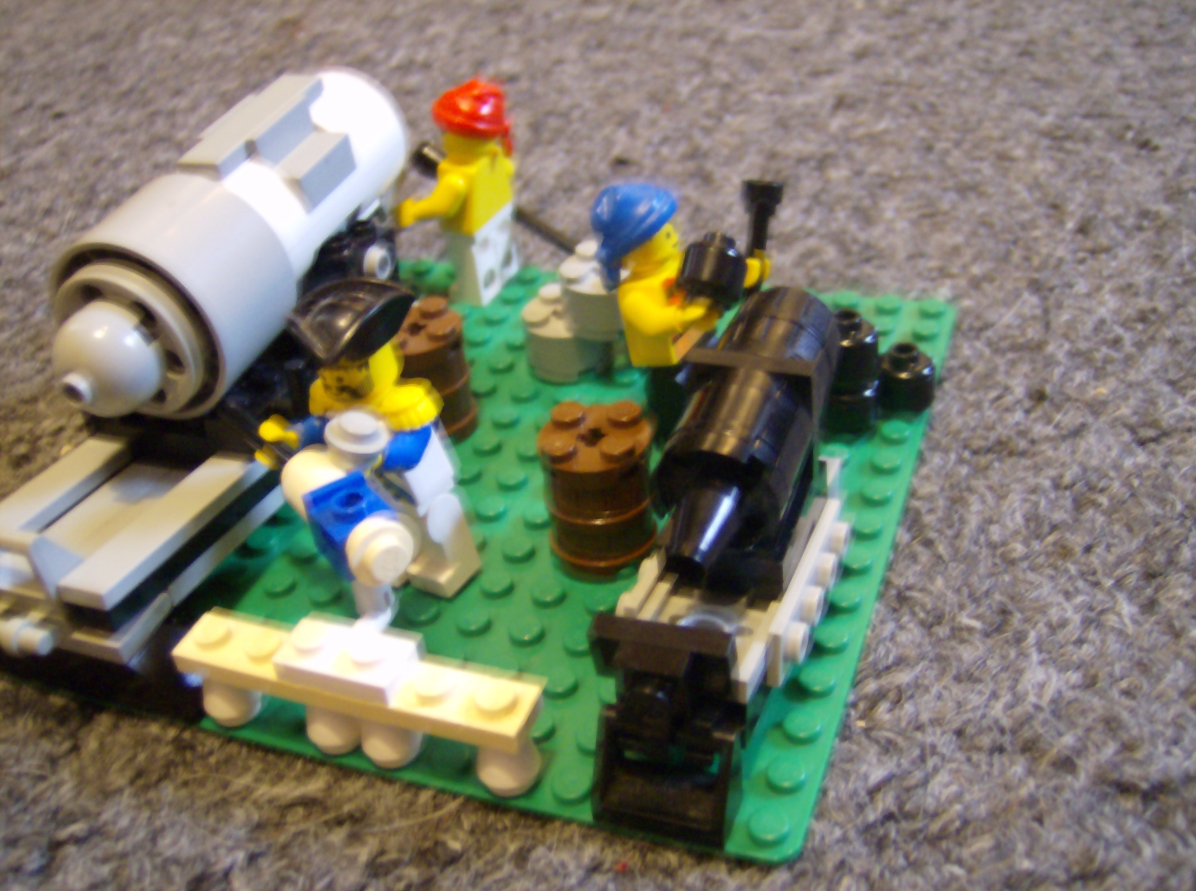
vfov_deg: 39.5
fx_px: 1241
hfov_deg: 51.5
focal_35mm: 36
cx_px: 598
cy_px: 446
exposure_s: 1/2.04
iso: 200
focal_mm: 6
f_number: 2.8
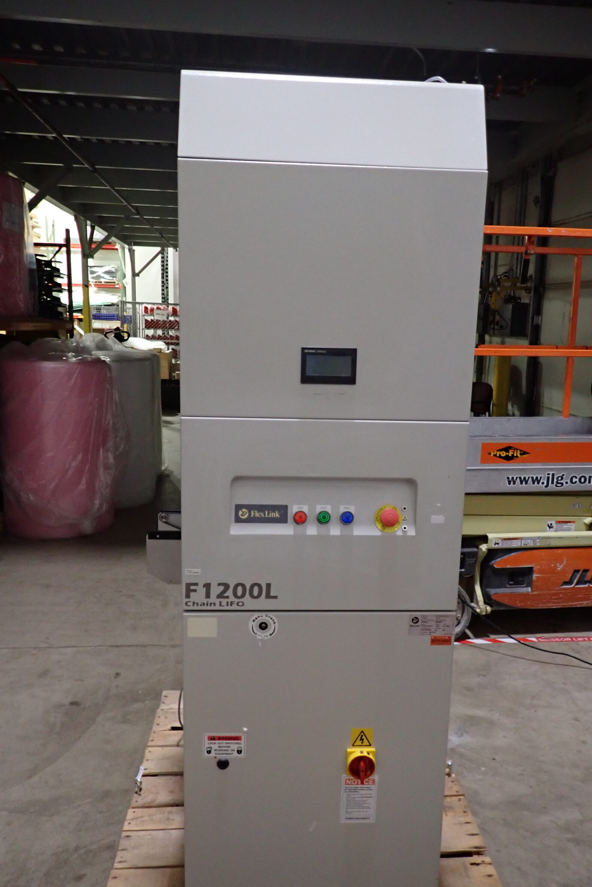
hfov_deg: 46.4
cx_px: 312
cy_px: 465
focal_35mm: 28
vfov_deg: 65.4
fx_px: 691
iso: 640
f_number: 2
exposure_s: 1/30
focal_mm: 4.5
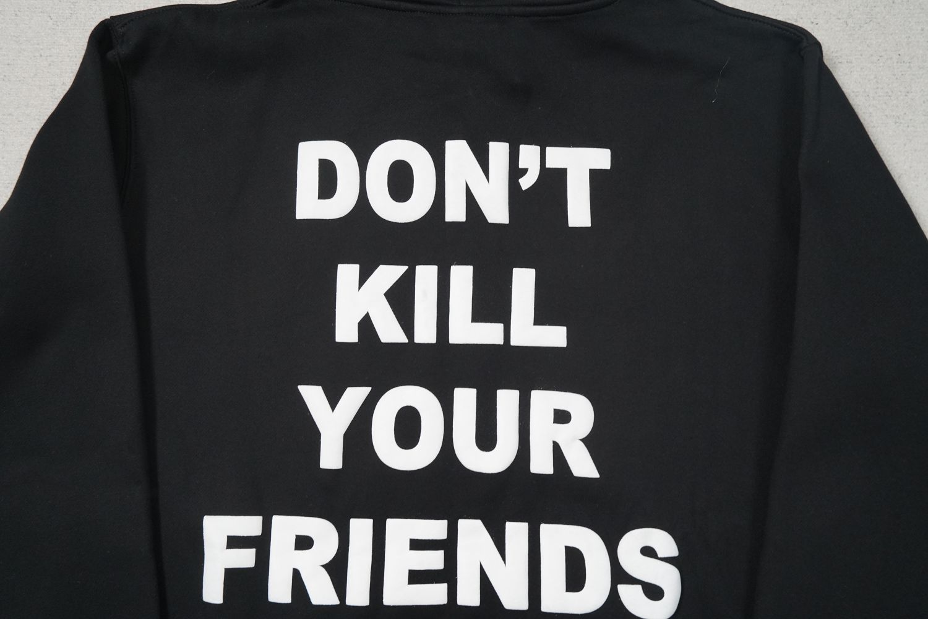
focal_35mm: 35
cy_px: 310
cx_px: 464
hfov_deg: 54.4
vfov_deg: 37.9
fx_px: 902
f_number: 10
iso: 1600
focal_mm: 35
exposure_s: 1/100
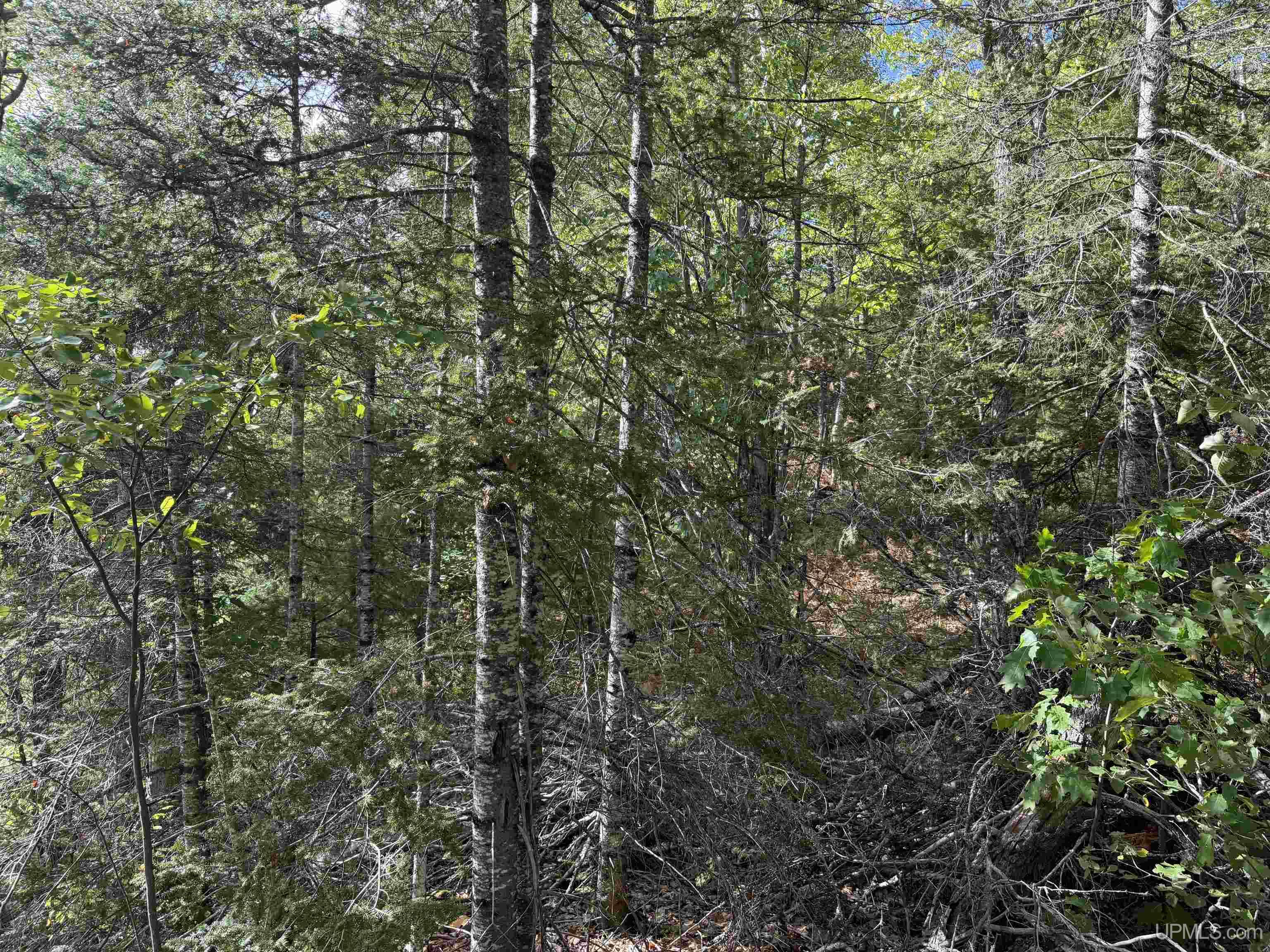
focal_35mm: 24
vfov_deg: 56.8
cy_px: 476
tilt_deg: -1.5
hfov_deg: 71.6
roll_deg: -0.5
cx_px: 635
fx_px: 881
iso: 100
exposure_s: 1/671
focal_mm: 6.76
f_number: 1.78
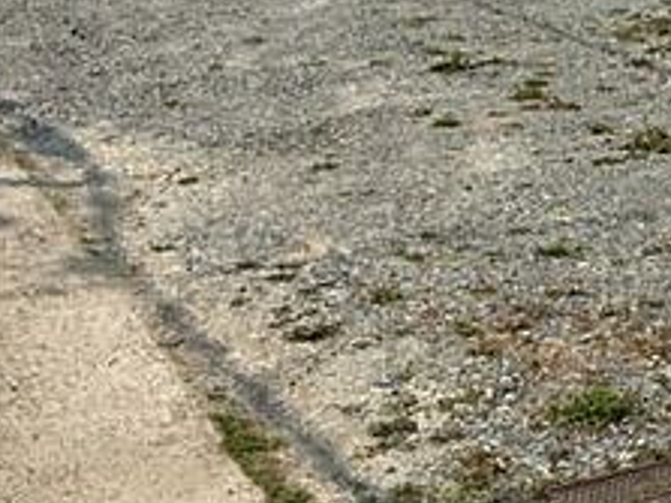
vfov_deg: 18.6
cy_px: 54
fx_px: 1511
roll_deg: -1.6
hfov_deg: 23.6
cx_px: 725
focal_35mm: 78
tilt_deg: -9.5
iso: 25
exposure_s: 1/2331
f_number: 2.2
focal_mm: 4.15
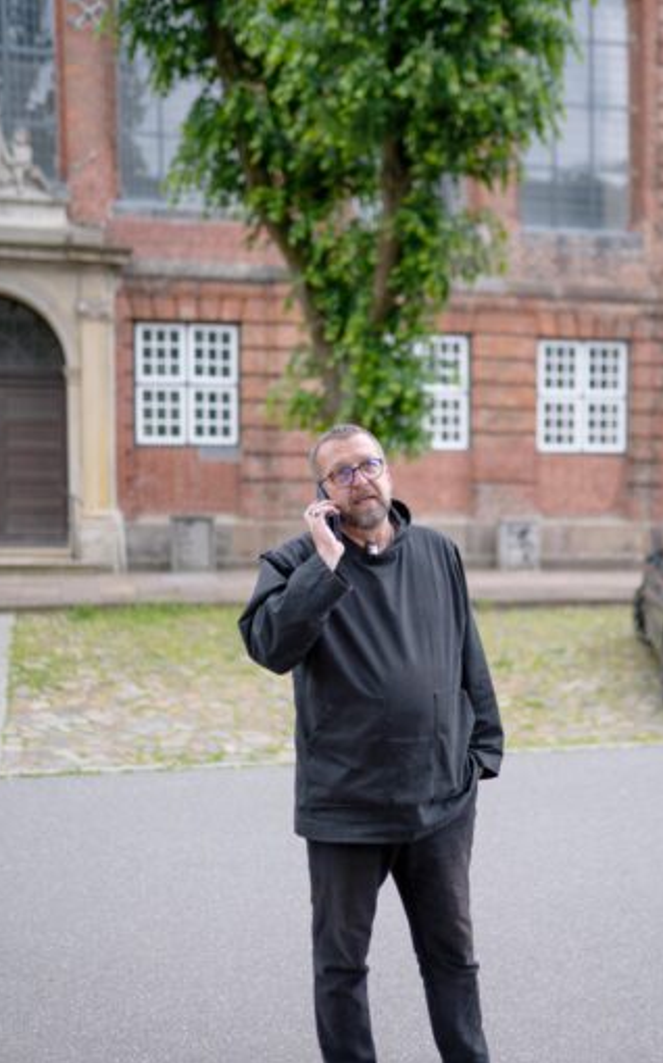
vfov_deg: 47.0
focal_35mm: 42
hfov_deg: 30.4
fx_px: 1216
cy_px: 623
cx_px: 384
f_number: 1.4
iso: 320
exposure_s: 1/3200
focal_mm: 35
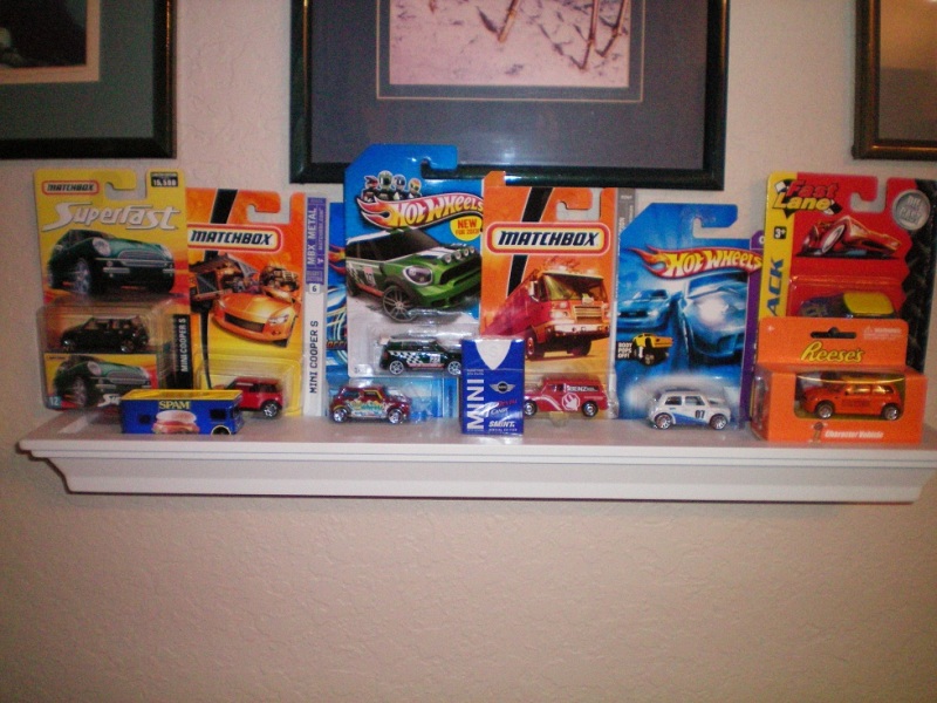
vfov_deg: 37.7
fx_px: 1029
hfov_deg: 49.0
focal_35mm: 38
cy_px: 352
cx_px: 468
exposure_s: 1/60
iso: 400
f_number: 3.1
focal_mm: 6.3
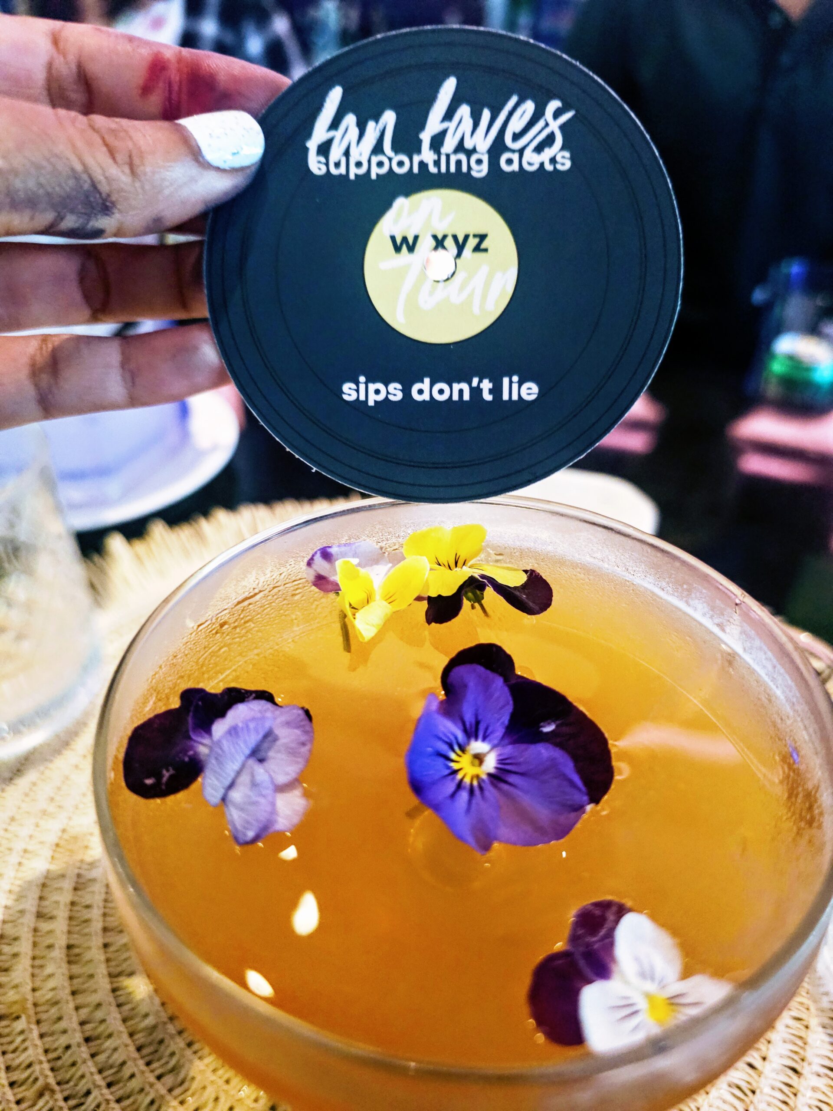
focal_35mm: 23
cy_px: 556
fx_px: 738
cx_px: 416
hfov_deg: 58.9
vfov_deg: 73.9
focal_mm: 6.3
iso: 640
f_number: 1.7
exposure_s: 1/34.6
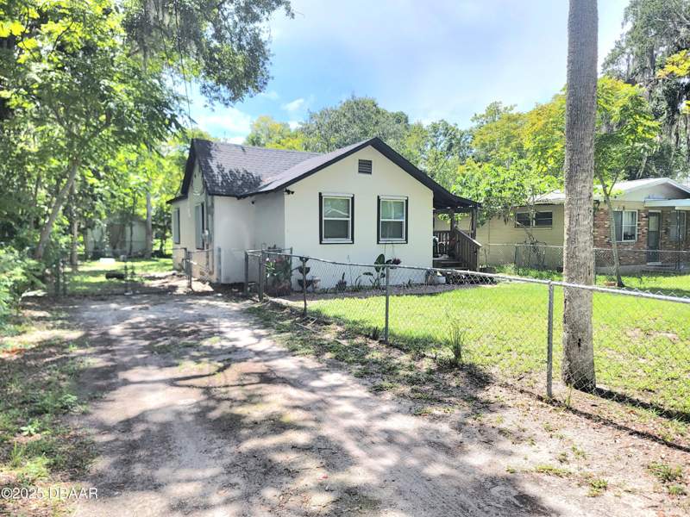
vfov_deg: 56.8
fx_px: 478
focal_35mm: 24
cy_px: 258
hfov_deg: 71.6
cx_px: 345
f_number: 1.8
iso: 16
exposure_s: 1/769
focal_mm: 6.7
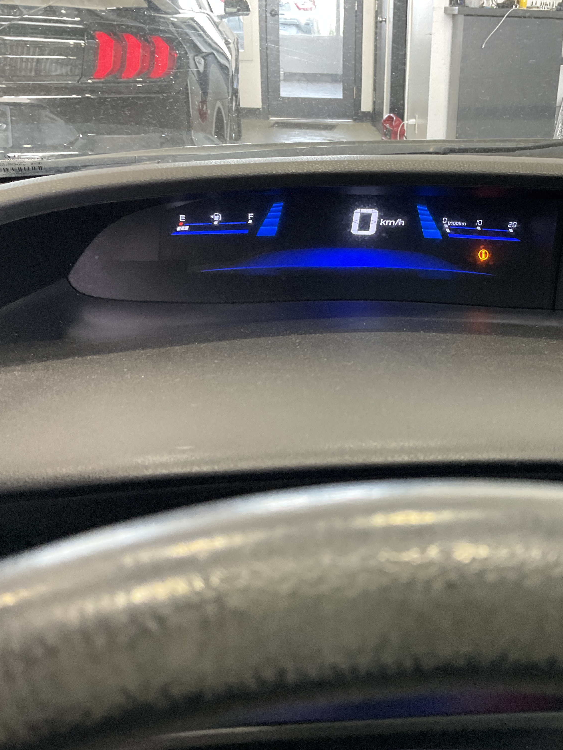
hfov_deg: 36.2
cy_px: 373
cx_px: 404
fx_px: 846
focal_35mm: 39
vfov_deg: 47.9
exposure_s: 1/50
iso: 160
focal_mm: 3
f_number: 1.8
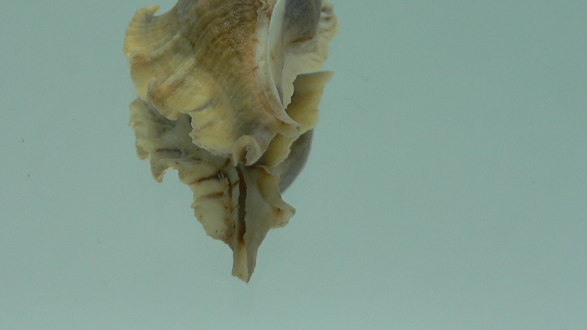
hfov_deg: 41.2
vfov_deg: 23.7
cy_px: 74
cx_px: 252
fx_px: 778
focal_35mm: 50
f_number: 2.8
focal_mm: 4.6
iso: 80
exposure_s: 1/80
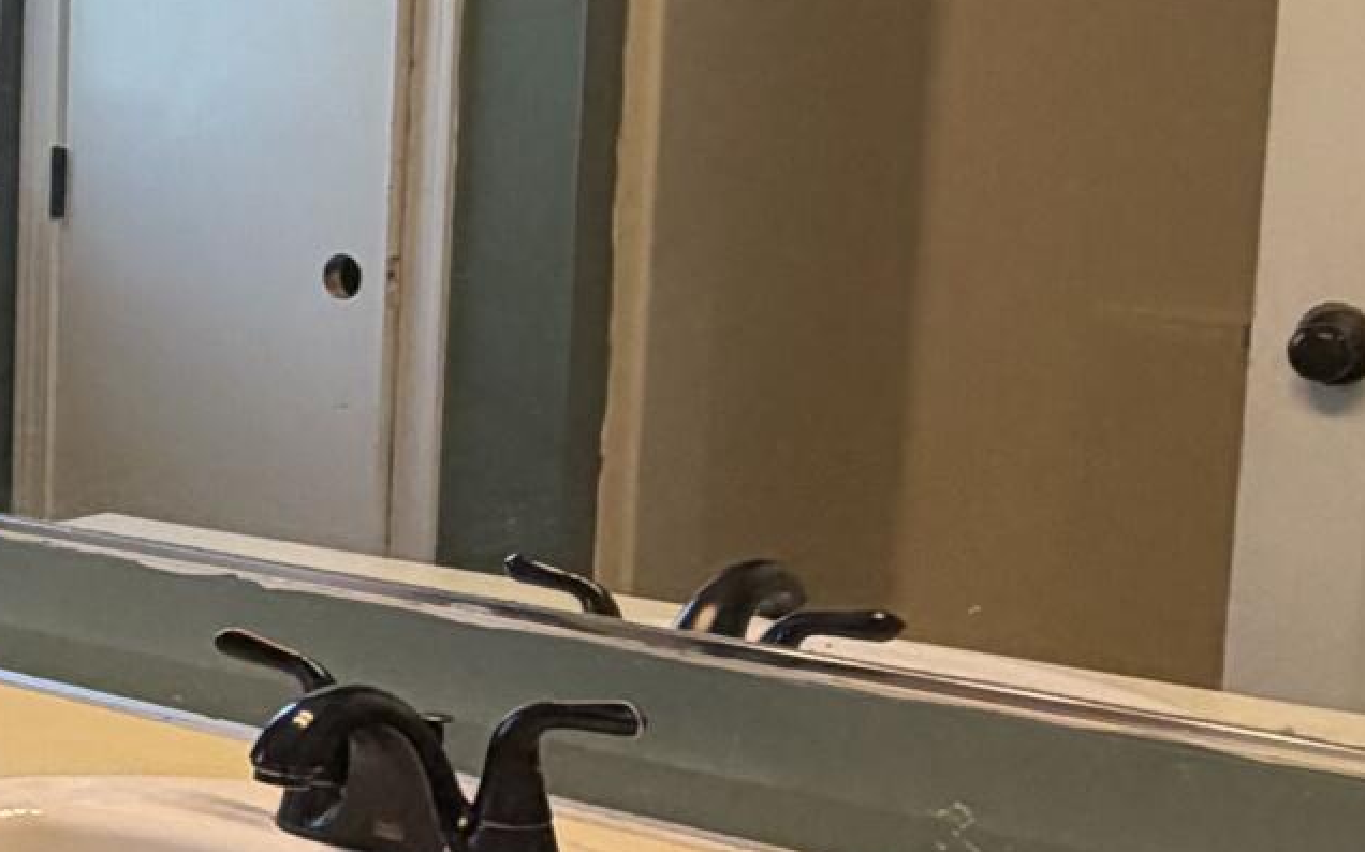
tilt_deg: -8.6
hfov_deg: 25.5
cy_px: 408
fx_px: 2603
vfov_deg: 18.6
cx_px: -382
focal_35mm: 70
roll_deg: +0.1
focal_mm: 2.22
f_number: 2.2
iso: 250
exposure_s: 1/120
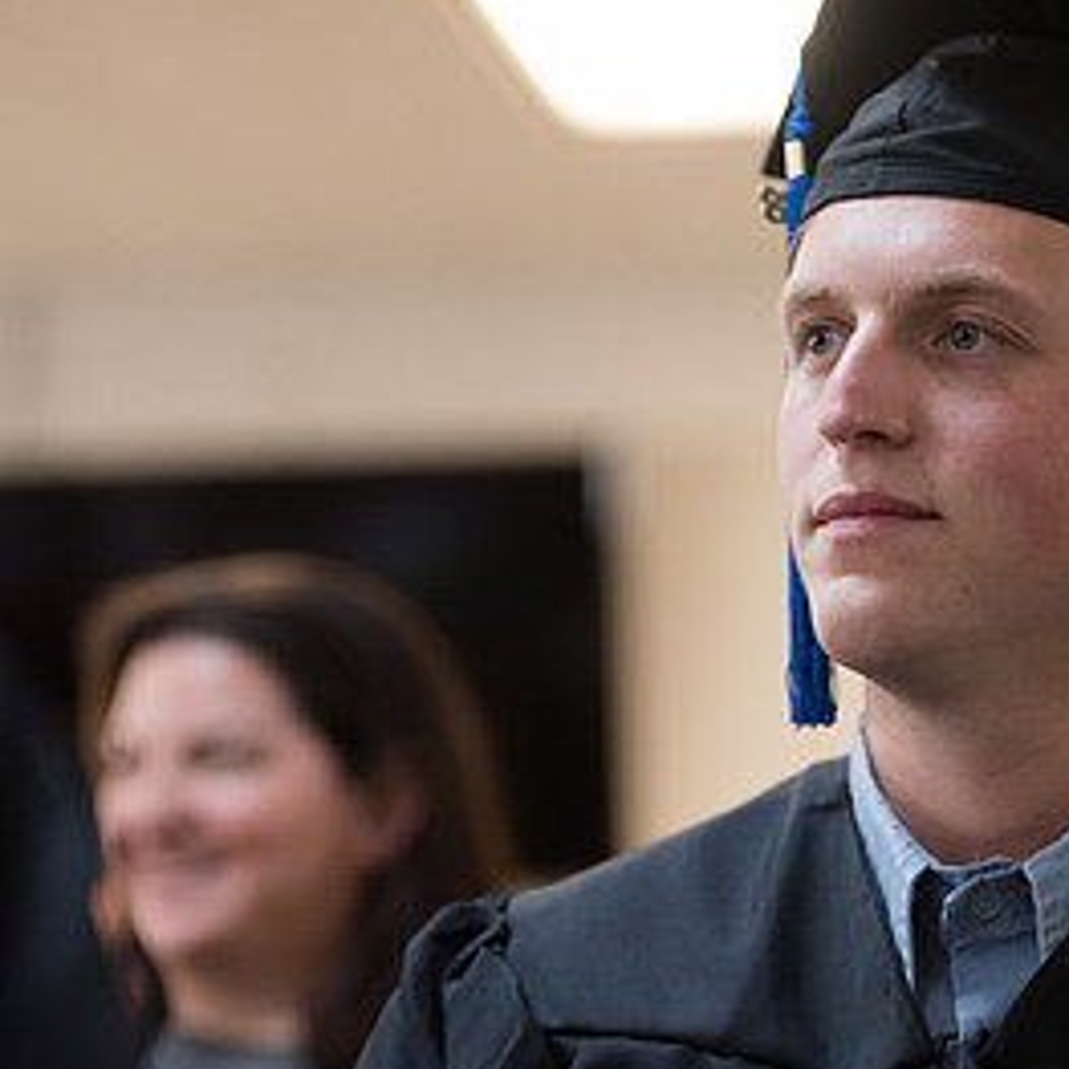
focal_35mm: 191
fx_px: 6673
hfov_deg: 9.1
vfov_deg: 9.2
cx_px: 919
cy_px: 648
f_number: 2.8
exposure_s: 1/200
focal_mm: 102
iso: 3200
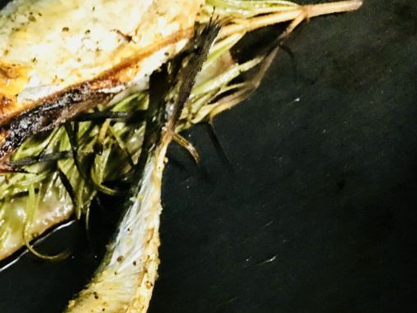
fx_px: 856
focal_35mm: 71
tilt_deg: -60.9
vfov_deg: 20.2
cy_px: 297
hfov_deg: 25.6
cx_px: -27
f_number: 1.8
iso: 100
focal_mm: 3.99
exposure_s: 1/5
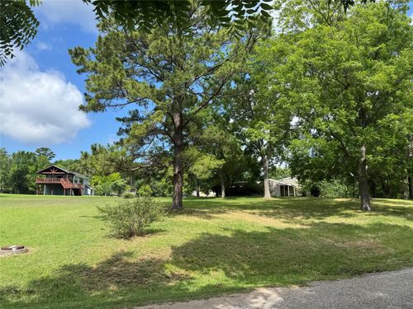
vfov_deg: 56.8
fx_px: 286
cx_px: 206
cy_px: 154
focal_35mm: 24
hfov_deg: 71.6
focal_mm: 6.76
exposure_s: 1/2105
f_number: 1.78
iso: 80
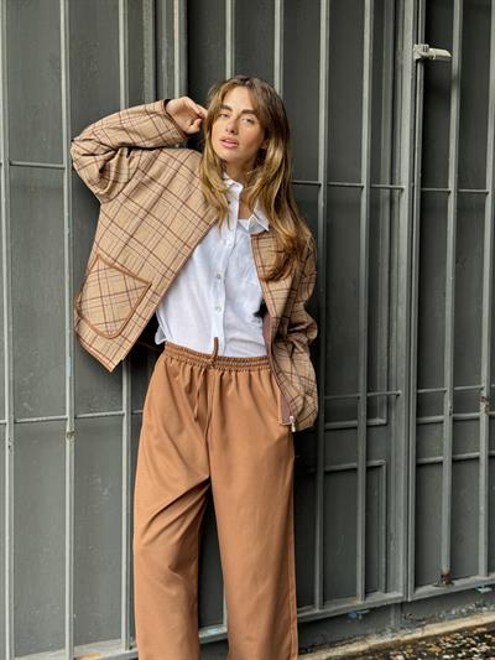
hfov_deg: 30.3
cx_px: 248
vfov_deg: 39.6
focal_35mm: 48
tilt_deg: -3.8
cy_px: 330
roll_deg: -0.1
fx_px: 915
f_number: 1.78
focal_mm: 6.76
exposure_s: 1/121
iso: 50
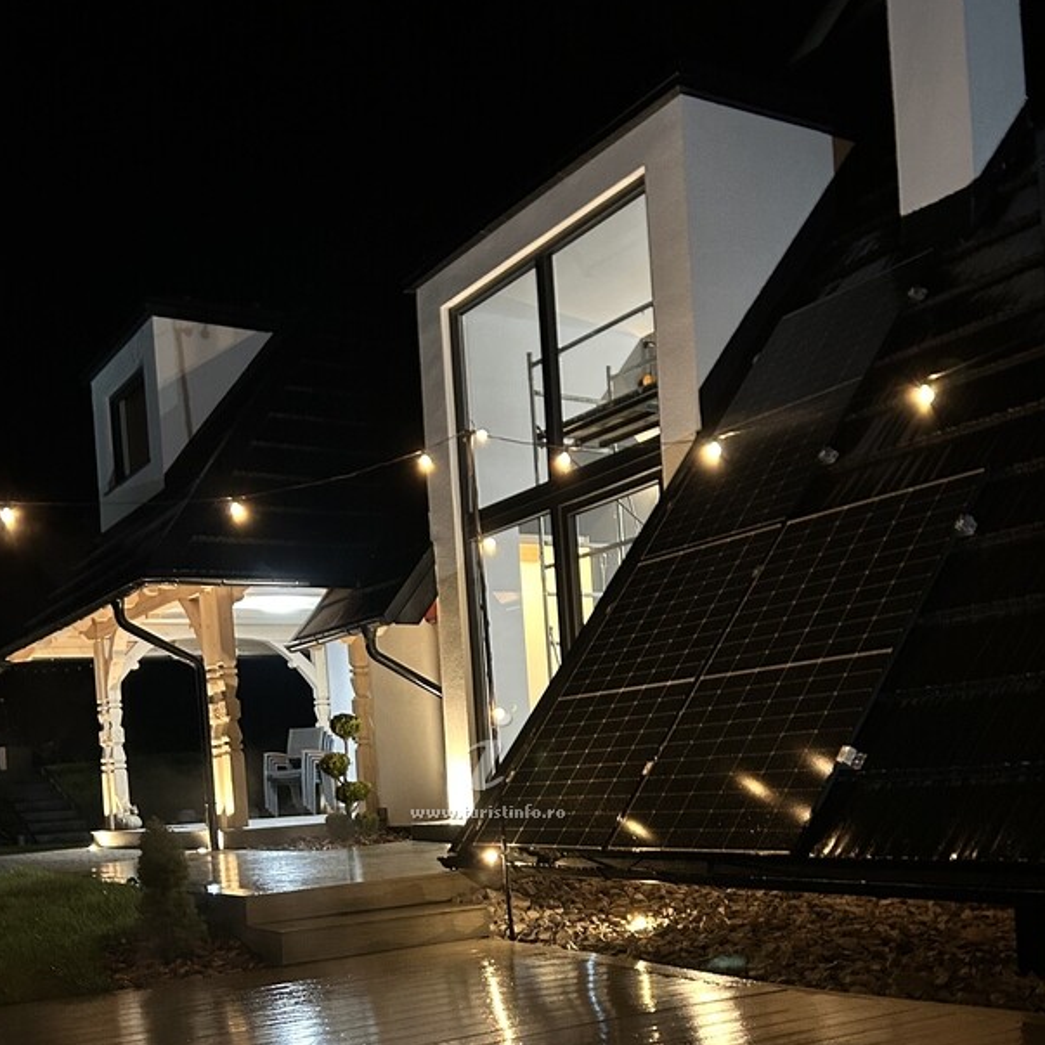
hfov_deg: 42.8
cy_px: 782
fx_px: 1332
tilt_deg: -1.3
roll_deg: +3.0
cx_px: 506
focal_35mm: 39
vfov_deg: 41.6
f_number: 1.5
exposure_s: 1/25
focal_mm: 5.7
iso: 640
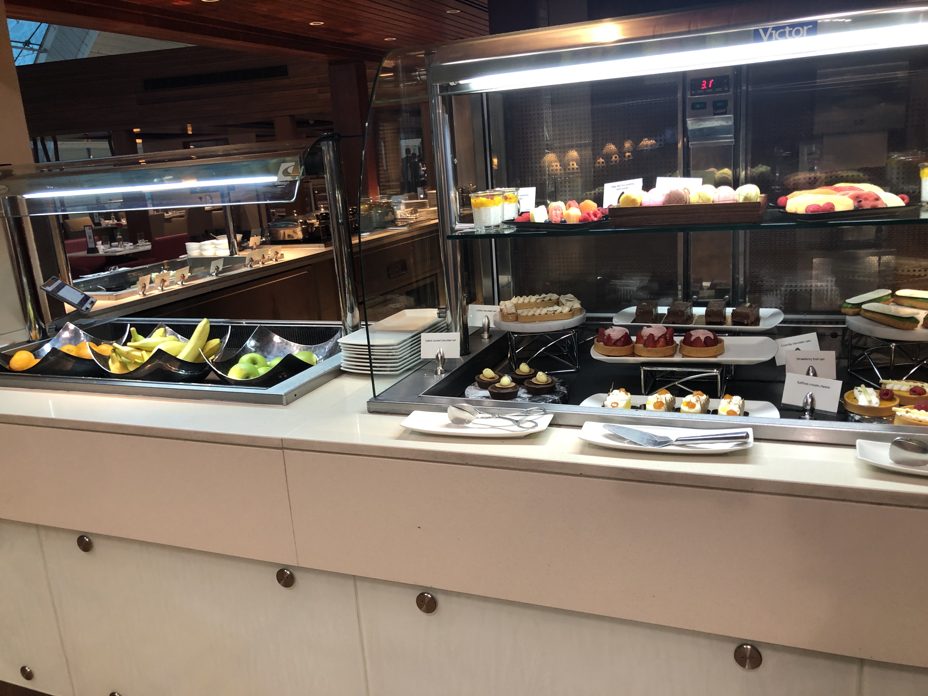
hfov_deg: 63.4
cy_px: 348
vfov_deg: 49.7
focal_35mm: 28
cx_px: 464
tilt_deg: -15.0
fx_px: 751
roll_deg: +4.5
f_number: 1.8
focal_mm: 3.99
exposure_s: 1/17
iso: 40
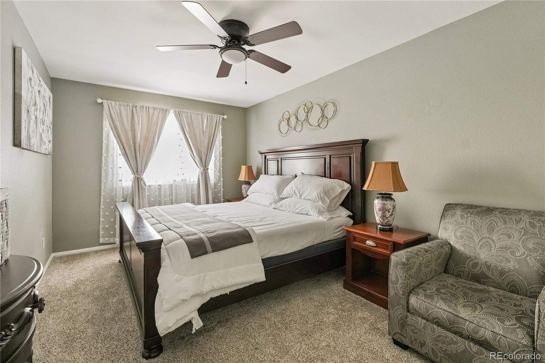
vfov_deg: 72.0
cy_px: 182
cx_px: 272
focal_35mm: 16
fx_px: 250
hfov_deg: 95.0
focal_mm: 11
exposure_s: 1/8
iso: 800
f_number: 8
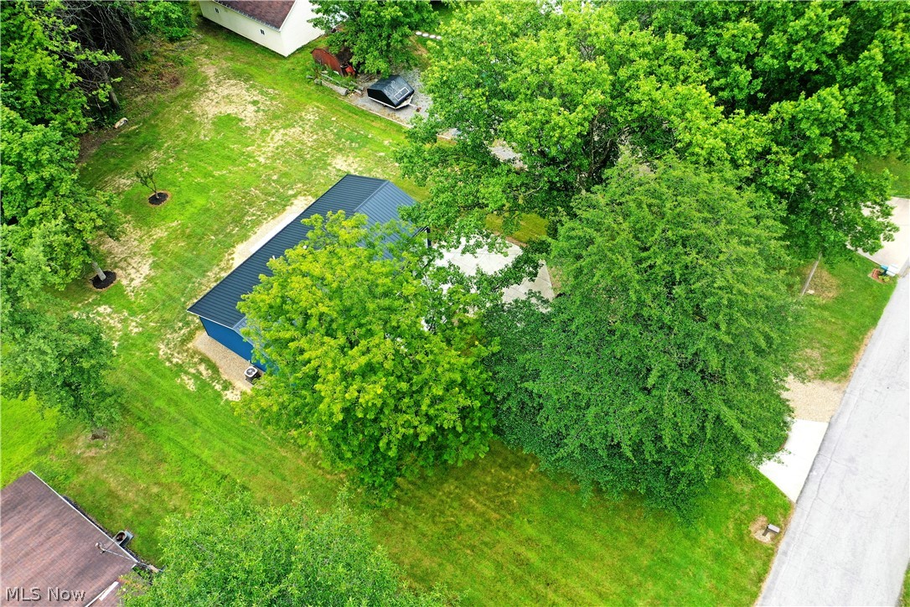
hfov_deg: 65.5
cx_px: 455
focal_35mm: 28
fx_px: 708
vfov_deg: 46.4
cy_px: 304
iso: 100
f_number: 4.5
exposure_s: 1/160
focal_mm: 10.26
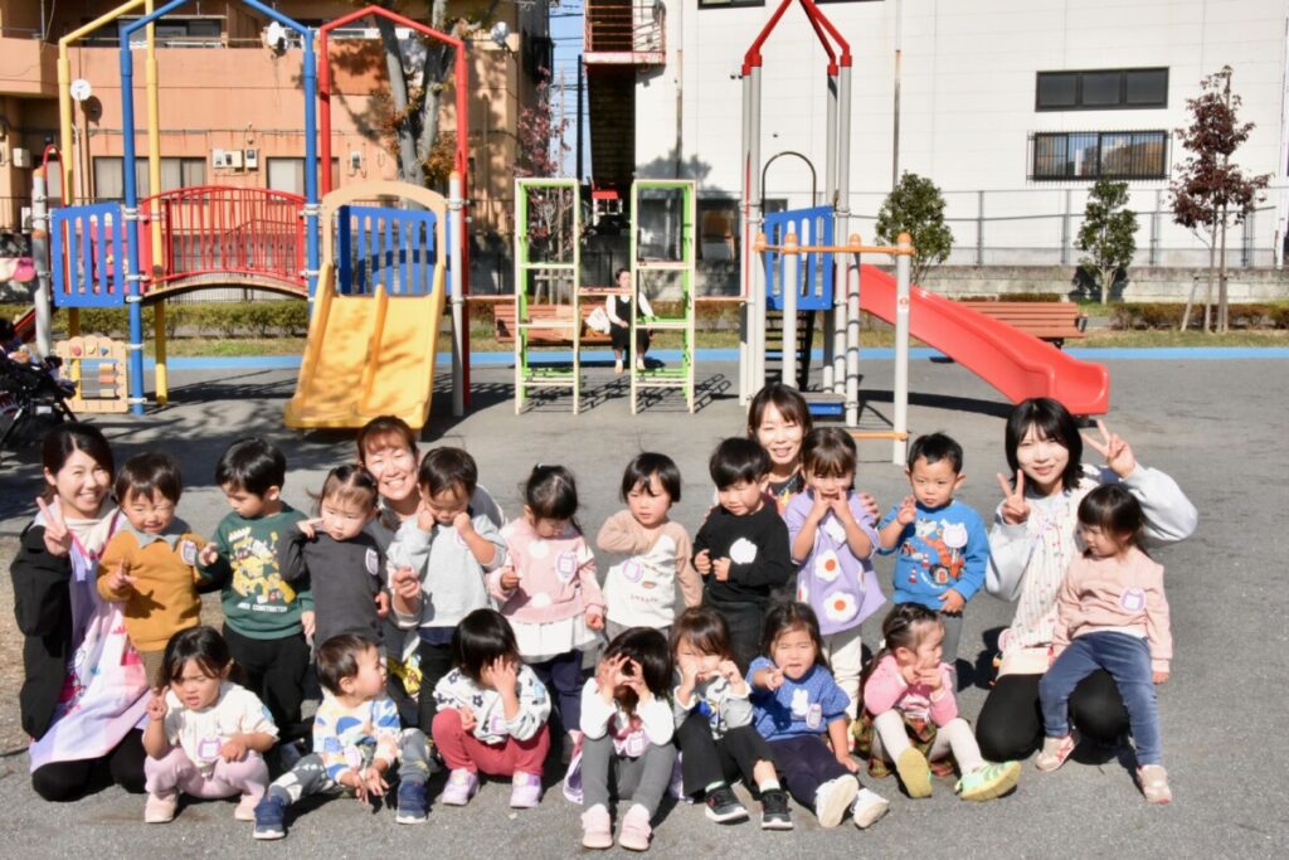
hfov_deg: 43.6
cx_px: 644
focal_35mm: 45
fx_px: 1611
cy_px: 430
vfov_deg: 29.9
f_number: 29
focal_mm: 45
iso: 6400
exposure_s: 1/1000
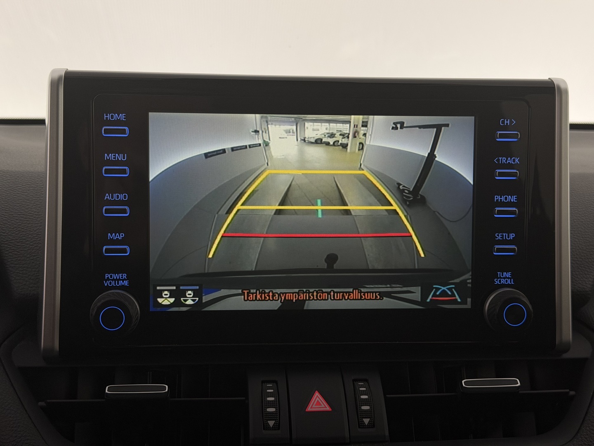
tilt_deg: -11.0
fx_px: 824
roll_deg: -1.1
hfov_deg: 39.7
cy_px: 223
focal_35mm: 48
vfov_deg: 30.3
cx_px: 297
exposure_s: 1/50
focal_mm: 6.76
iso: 100
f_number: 1.78
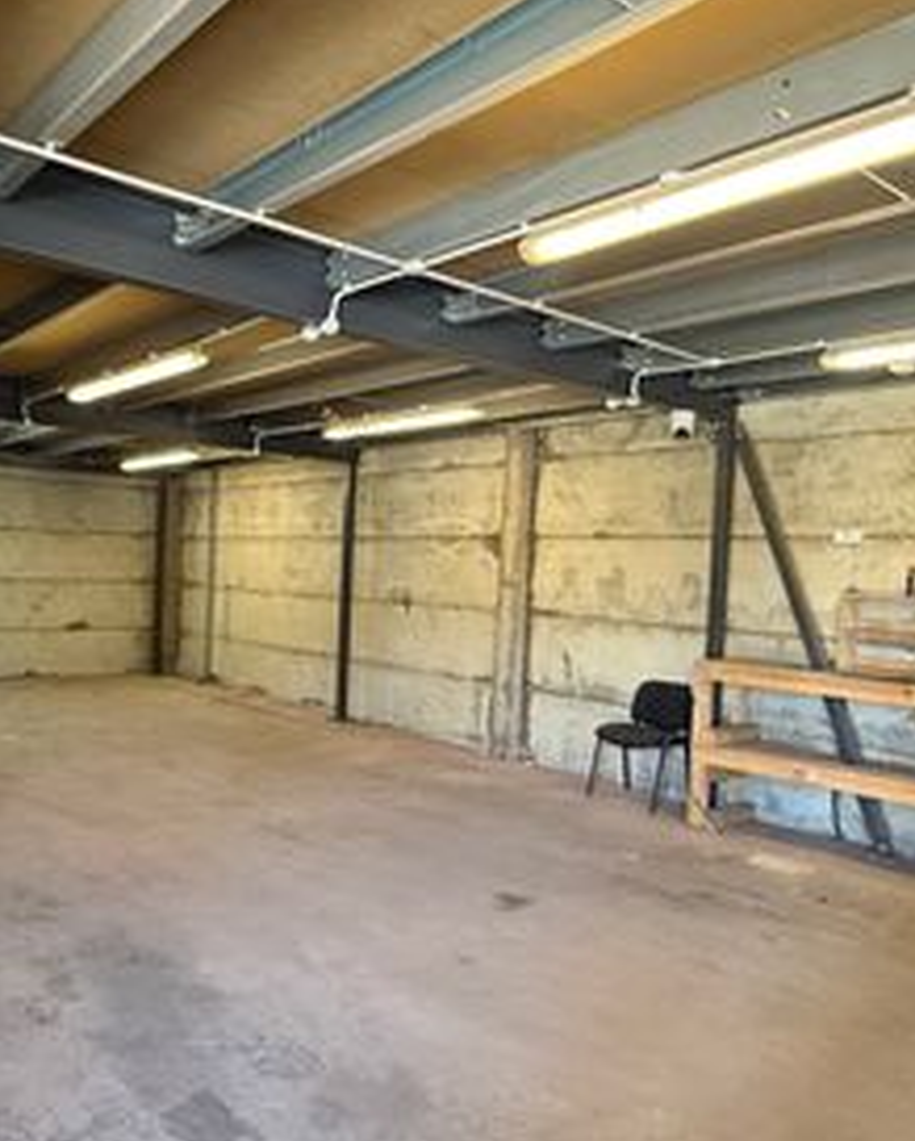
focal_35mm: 20
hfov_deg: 66.0
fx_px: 676
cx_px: 292
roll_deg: -2.4
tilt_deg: -2.7
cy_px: 598
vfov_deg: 80.3
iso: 500
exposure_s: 1/50
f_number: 2.2
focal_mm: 2.22
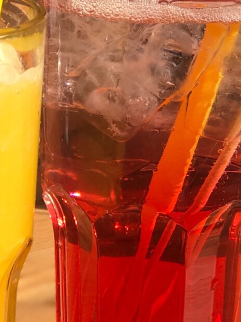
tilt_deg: -12.4
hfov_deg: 7.9
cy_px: 62
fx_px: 1745
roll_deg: -3.6
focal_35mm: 188
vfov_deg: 10.5
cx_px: 84
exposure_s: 1/556
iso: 20
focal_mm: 6.6
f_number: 2.8
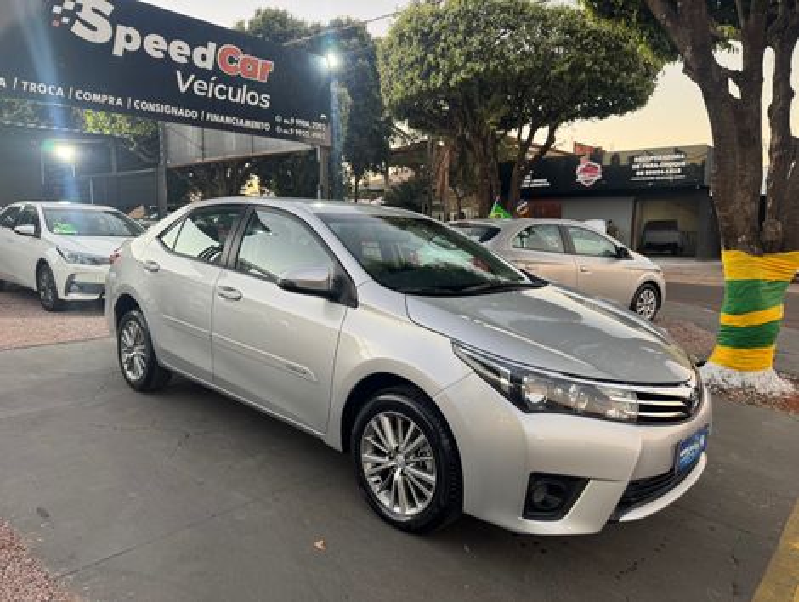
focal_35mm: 24
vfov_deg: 56.9
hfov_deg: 71.5
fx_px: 555
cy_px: 301
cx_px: 400
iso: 125
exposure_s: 1/60
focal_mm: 6.76
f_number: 1.78
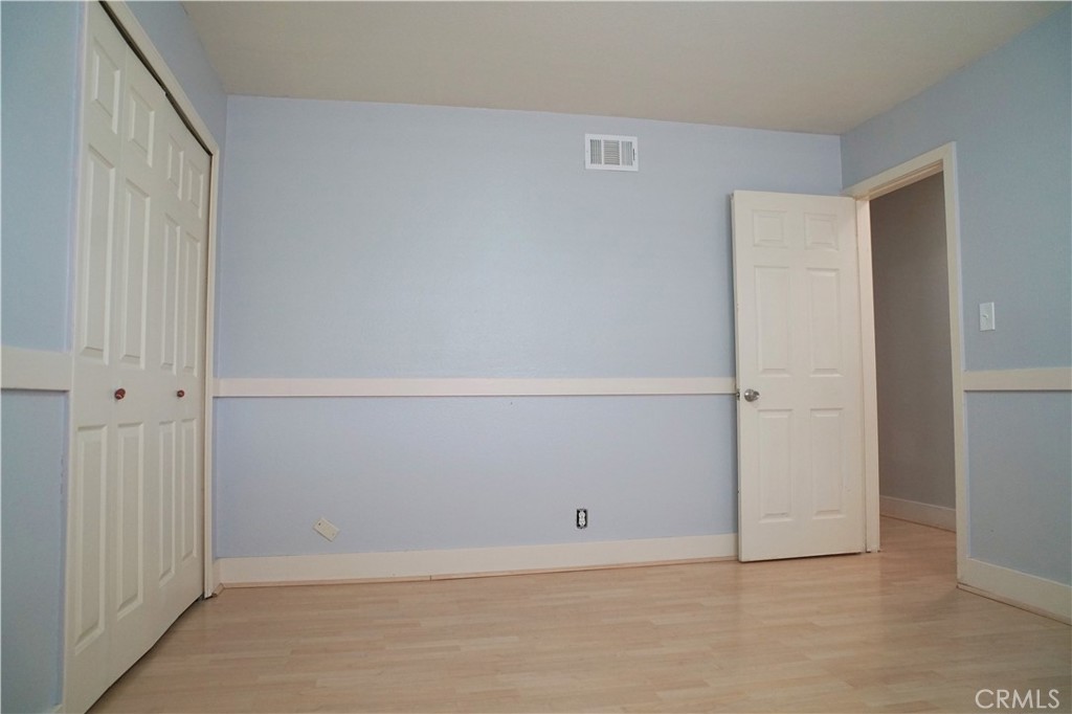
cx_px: 536
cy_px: 357
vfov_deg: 53.1
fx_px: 714
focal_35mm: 24
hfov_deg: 73.8
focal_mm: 24
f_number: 2.8
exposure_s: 1/160
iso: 2500
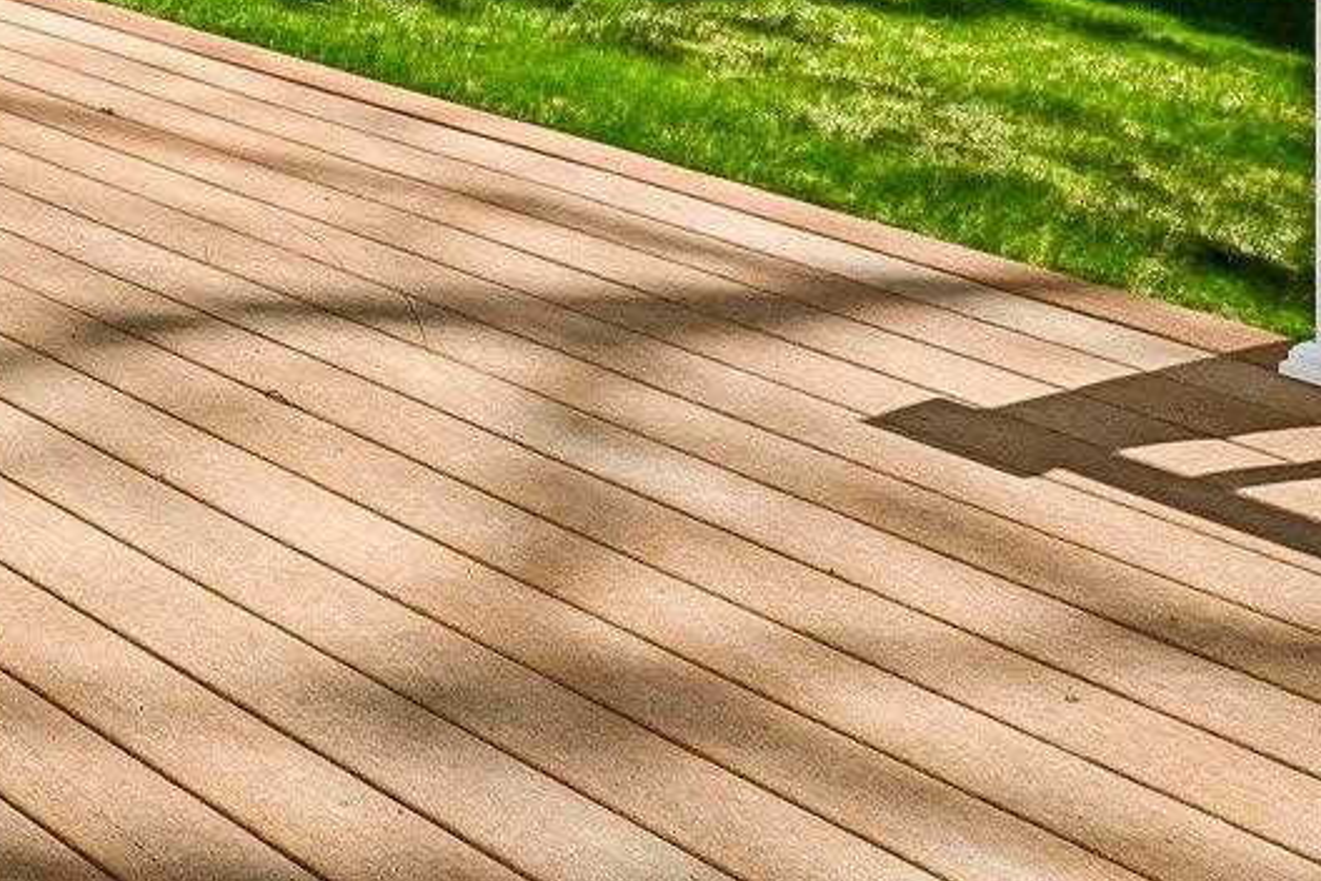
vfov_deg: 18.4
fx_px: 2275
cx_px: -876
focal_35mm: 62
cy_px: -572
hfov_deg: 22.9
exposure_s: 1/1000
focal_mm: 16
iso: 400
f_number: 8
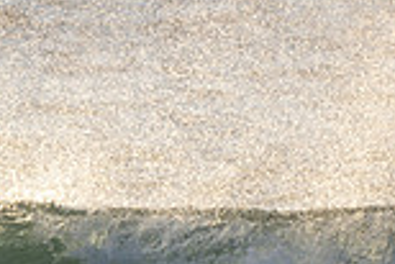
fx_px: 31047
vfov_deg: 0.5
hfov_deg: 0.7
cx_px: -136
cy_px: 337
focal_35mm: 2827
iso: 180
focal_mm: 500
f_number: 5.6
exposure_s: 1/640
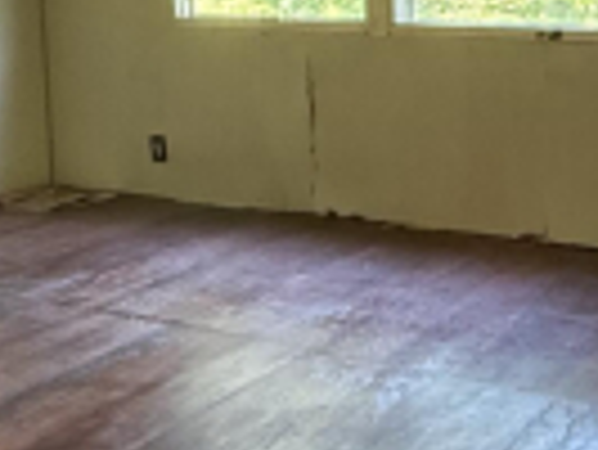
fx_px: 1210
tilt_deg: -7.8
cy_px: 112
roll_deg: +0.4
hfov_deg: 27.1
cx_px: 497
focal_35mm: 70
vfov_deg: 20.9
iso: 500
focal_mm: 2.22
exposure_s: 1/60
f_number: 2.2
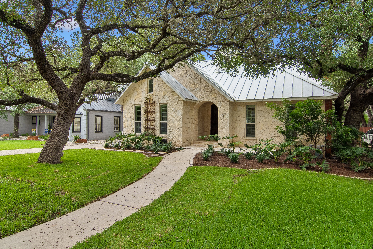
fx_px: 197
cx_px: 186
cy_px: 124
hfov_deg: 86.9
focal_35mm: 19
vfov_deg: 64.6
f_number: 8
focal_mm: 13
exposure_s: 1/160
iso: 100
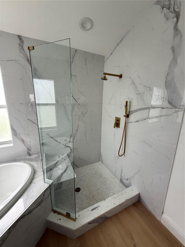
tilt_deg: -10.7
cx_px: 92
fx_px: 100
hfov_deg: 85.7
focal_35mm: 14
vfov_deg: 102.1
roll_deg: -2.6
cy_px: 124
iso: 64
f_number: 2.2
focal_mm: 2.22
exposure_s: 1/197
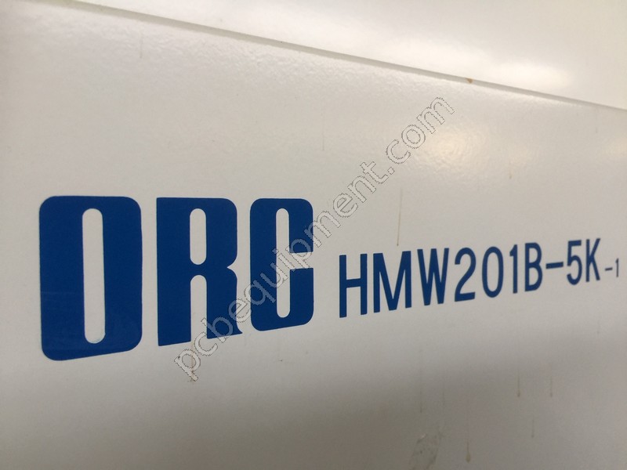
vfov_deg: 48.2
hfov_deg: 61.7
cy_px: 235
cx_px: 314
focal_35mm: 29
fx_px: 525
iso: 32
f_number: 2.2
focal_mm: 4.15
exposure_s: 1/33
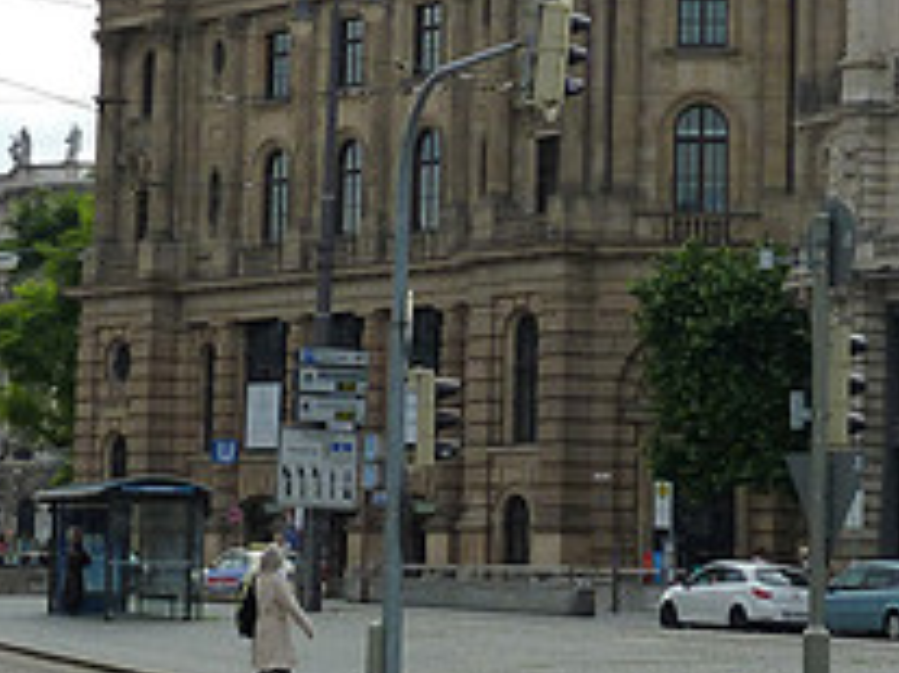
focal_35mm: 146
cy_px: 119
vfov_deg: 10.1
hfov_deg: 13.5
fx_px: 3790
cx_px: 599
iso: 125
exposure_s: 1/500
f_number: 3.8
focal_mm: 8.5
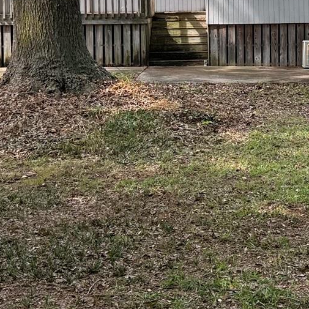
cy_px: 11
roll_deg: +1.0
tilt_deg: +2.7
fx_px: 869
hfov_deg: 19.8
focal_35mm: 86
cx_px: 281
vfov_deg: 19.7
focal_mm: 6.76
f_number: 1.78
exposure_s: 1/849
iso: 100
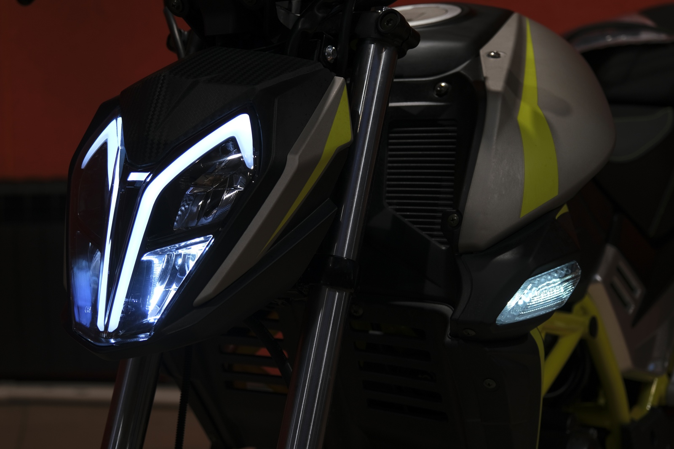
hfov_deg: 30.1
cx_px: 337
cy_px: 224
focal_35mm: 67
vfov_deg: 20.3
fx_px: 1254
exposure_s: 1/100
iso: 160
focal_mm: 44.7
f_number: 4
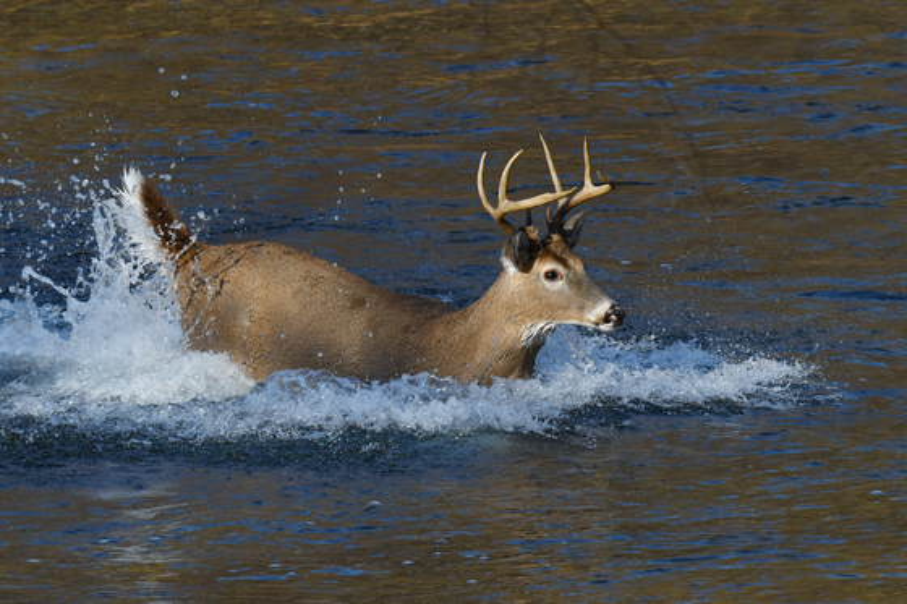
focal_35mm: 510
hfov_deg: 4.0
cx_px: 454
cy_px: 302
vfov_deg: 2.7
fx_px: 12845
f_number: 11
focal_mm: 340
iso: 400
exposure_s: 1/500
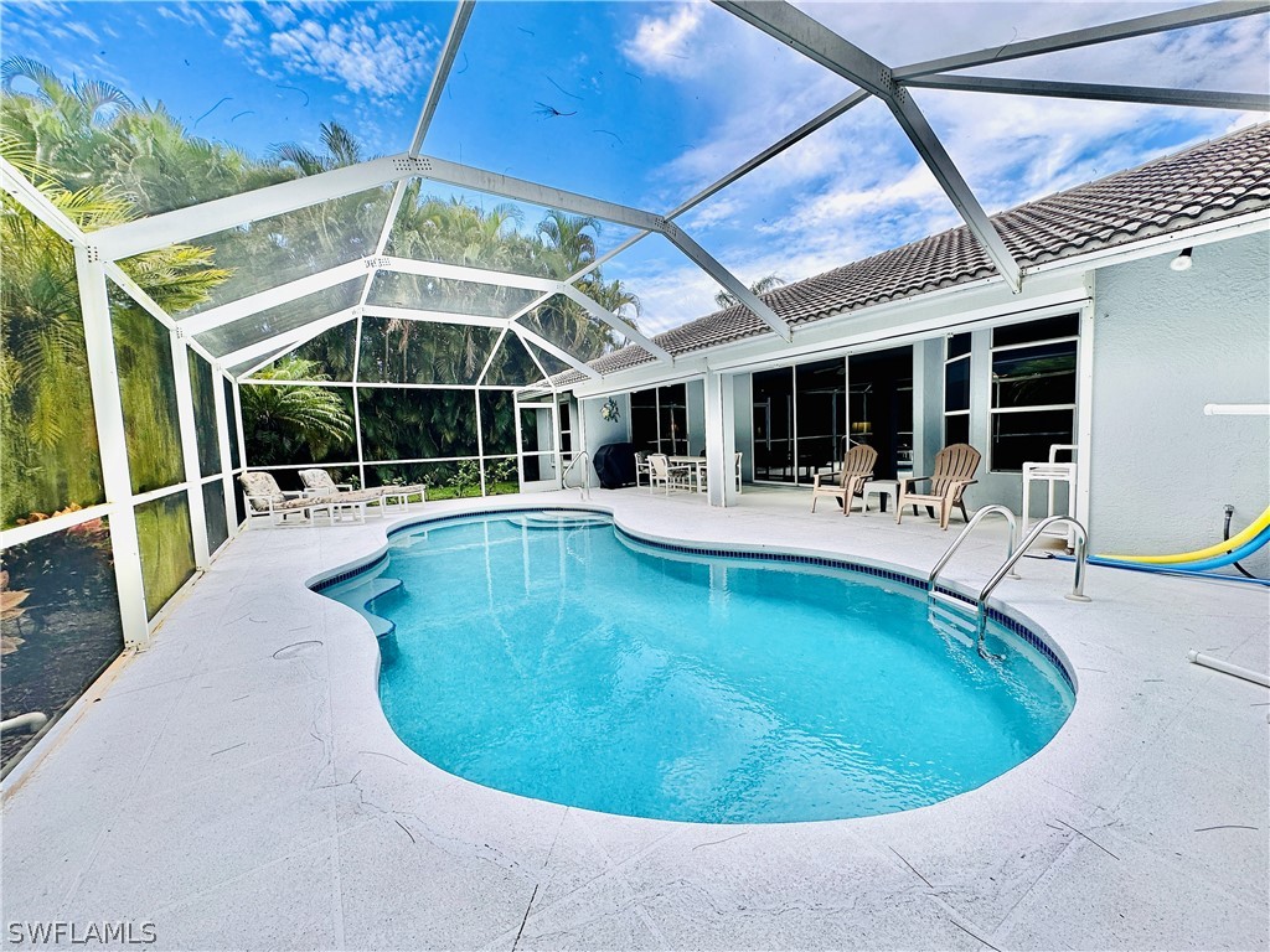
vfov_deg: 85.7
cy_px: 476
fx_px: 514
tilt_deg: -4.1
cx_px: 635
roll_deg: +2.4
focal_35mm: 14
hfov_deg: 102.1
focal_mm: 2.22
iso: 40
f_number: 2.2
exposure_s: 1/272
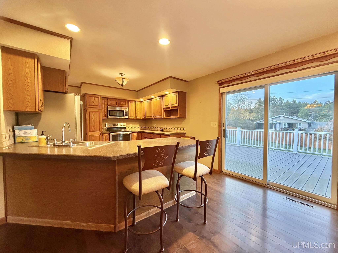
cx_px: 169
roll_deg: -0.1
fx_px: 137
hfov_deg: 102.1
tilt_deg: -1.1
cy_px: 126
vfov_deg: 85.7
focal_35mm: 14
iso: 320
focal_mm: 2.22
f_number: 2.2
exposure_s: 1/60
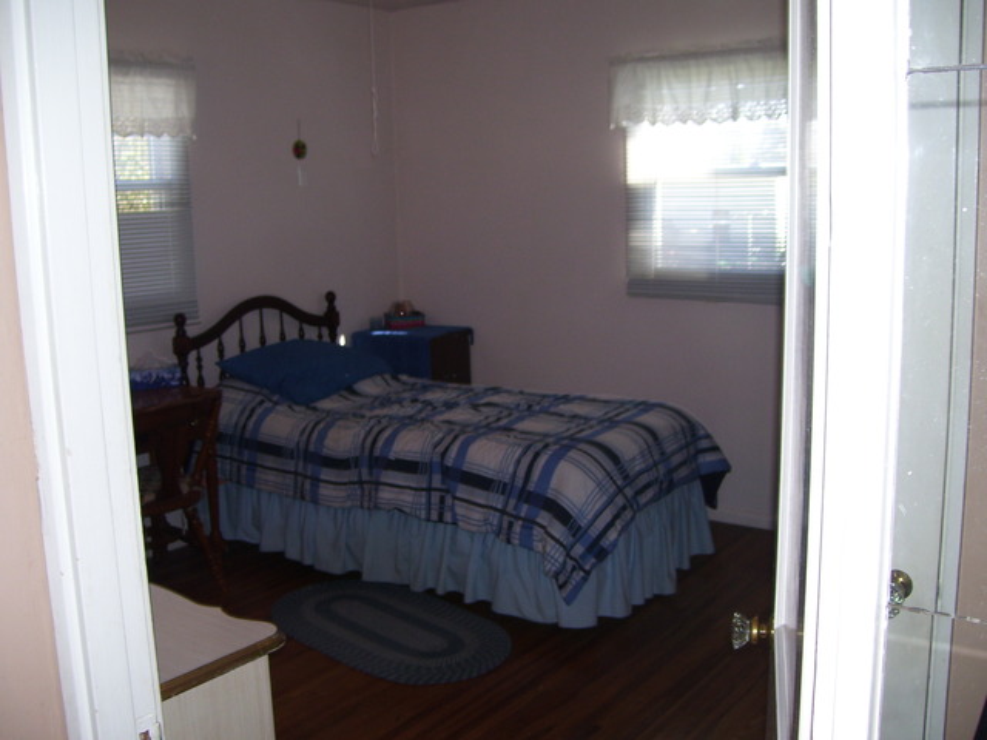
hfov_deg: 50.1
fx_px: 1055
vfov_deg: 38.7
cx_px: 494
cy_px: 370
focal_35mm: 37
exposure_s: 1/60
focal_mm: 6
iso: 80
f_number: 2.7
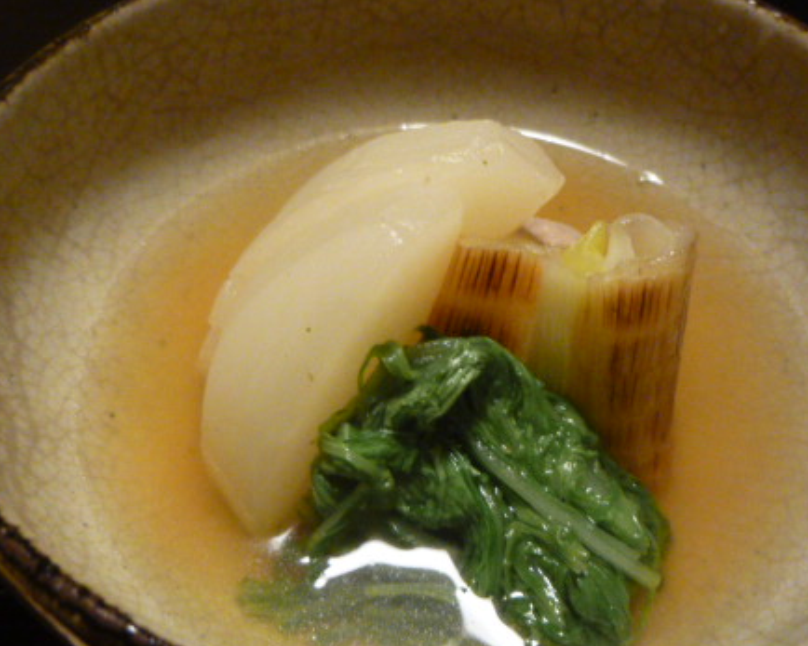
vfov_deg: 41.1
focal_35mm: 36
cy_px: 357
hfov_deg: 50.3
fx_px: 861
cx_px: 417
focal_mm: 4.5
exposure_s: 1/8
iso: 800
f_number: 3.1
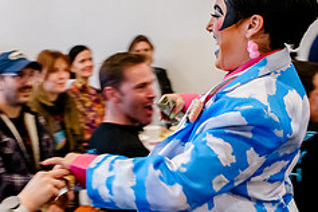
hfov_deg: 30.1
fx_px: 592
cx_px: 154
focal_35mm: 67
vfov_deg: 20.3
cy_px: 126
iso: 6400
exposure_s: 1/80
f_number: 2.8
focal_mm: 24
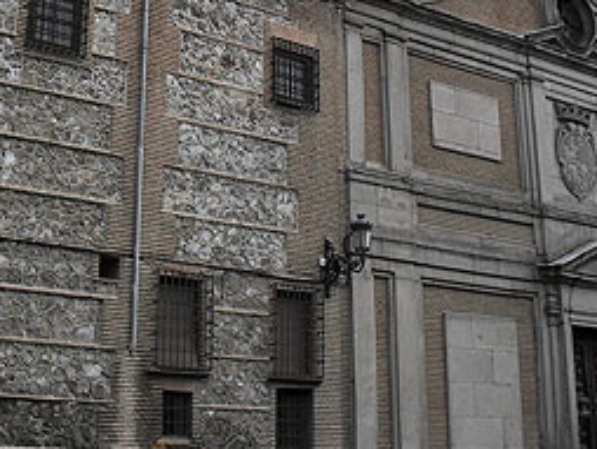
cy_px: 96
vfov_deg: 23.4
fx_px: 1070
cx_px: 247
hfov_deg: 31.1
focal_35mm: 62
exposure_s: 1/500
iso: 100
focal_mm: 6.3
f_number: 3.2
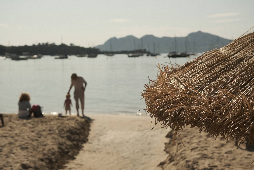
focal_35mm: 59
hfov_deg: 33.9
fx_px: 416
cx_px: 127
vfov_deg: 23.0
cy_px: 85
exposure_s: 1/3200
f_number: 5.6
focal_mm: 39.3
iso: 320
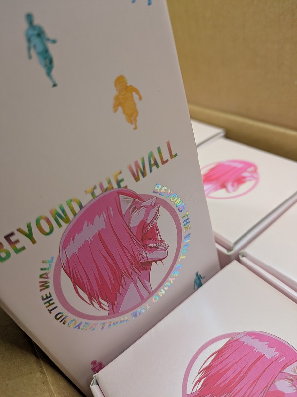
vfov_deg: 69.4
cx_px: 148
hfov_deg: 54.9
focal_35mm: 25
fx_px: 286
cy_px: 198
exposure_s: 1/100
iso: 130
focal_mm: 5.43
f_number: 1.89
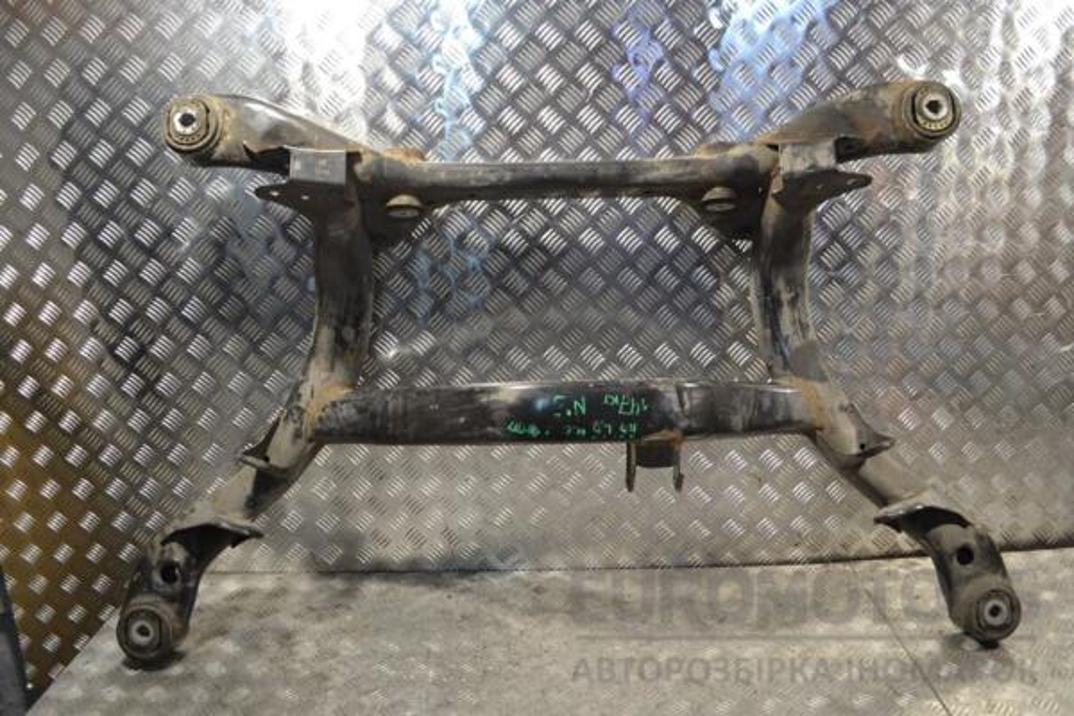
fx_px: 805
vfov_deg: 47.9
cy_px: 358
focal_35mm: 27
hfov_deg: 67.4
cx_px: 537
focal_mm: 18
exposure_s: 1/80
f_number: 4.5
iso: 400
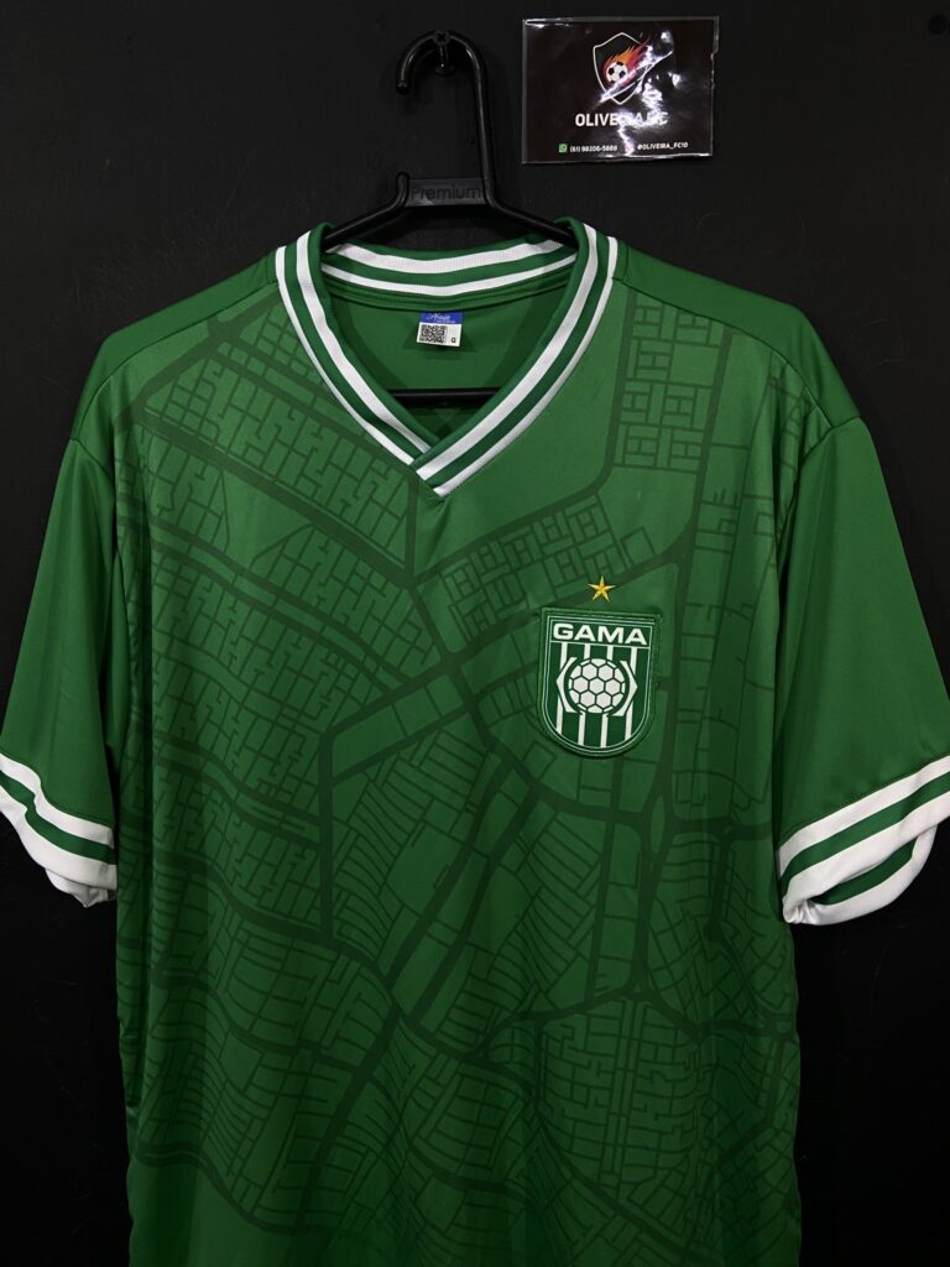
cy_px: 634
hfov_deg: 53.1
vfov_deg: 67.3
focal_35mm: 26
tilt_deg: -6.8
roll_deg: +1.6
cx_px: 475
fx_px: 951
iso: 160
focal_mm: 4.25
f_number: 1.8
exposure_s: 1/60
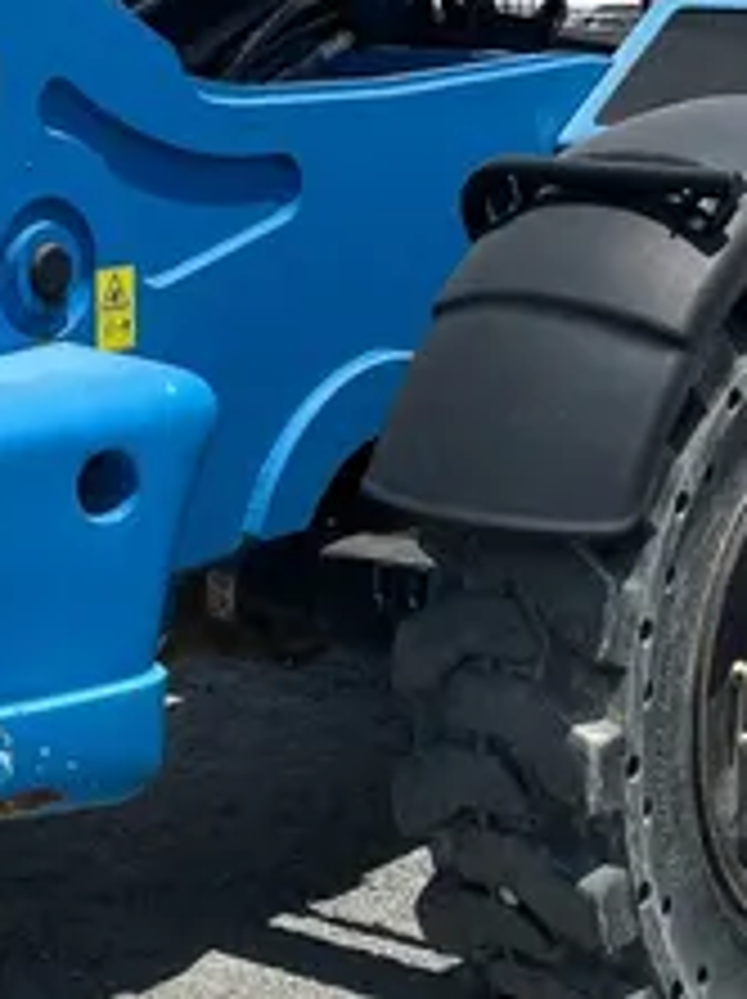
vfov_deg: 22.7
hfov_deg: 17.1
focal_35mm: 86
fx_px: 2479
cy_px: 308
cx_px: 387
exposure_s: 1/4651
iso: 32
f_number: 1.6
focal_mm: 4.2
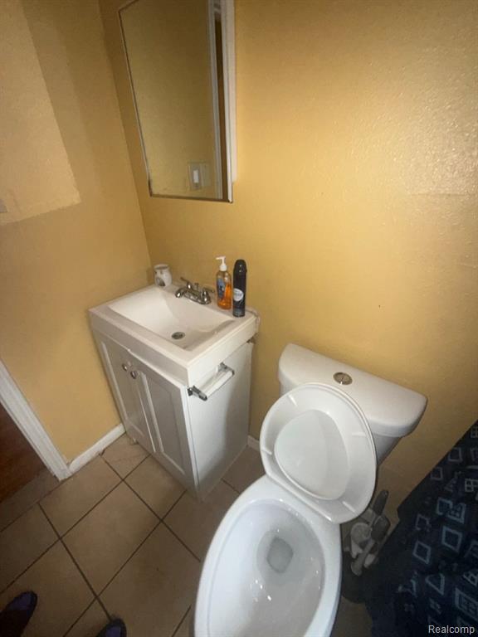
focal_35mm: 14
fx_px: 258
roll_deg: +0.3
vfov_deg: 102.1
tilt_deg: -31.1
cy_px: 318
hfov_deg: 85.7
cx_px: 239
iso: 125
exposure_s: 1/60
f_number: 2.2
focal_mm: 2.22
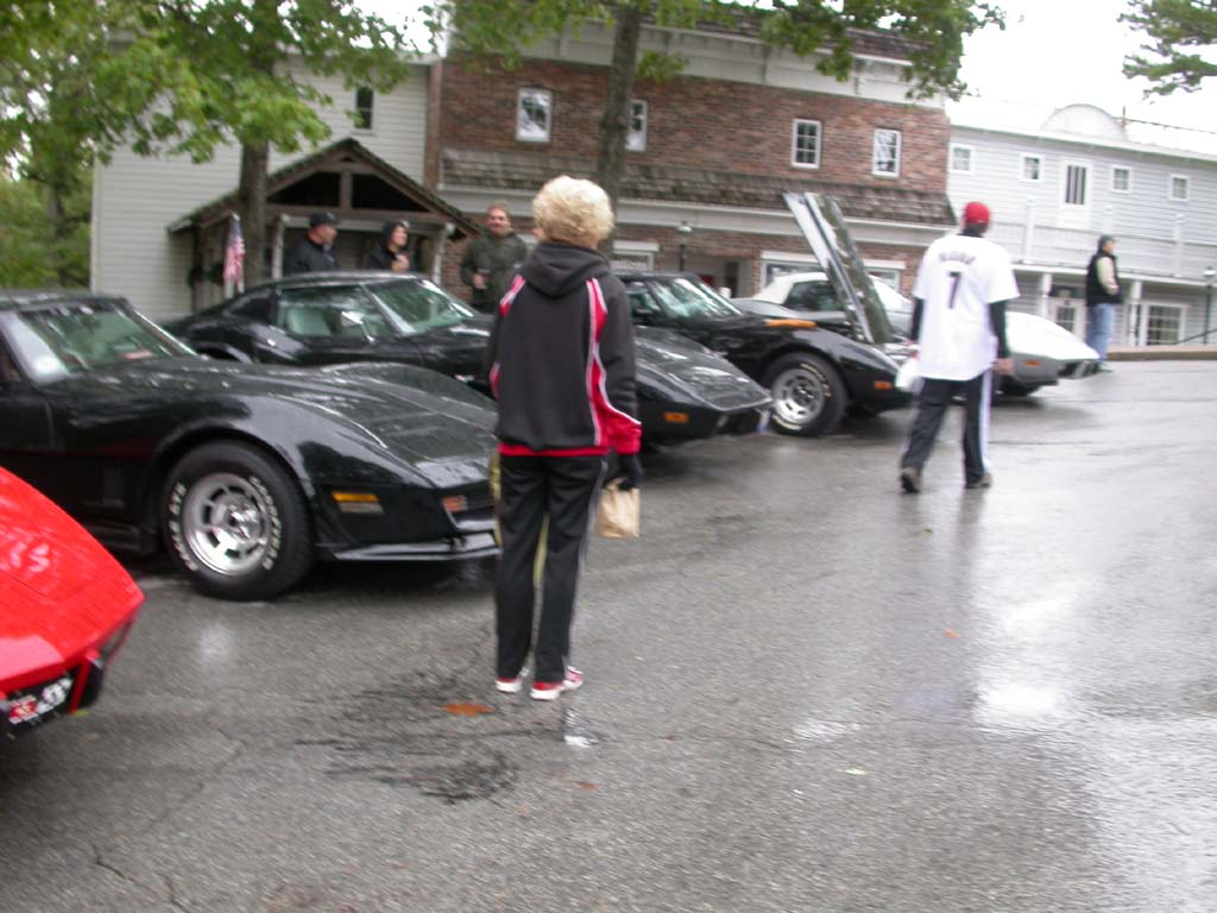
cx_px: 608
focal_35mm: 38
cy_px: 456
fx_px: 1336
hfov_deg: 49.0
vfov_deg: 37.7
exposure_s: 1/40.5
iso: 100
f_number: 3
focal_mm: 7.85
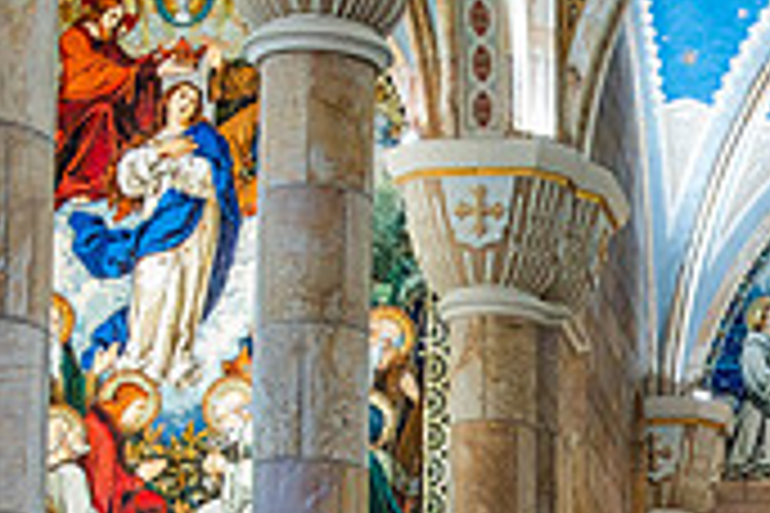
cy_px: 848
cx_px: 1108
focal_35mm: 163
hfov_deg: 12.1
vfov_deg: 8.2
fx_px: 3486
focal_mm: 48
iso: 2500
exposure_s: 1/100
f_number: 4.2
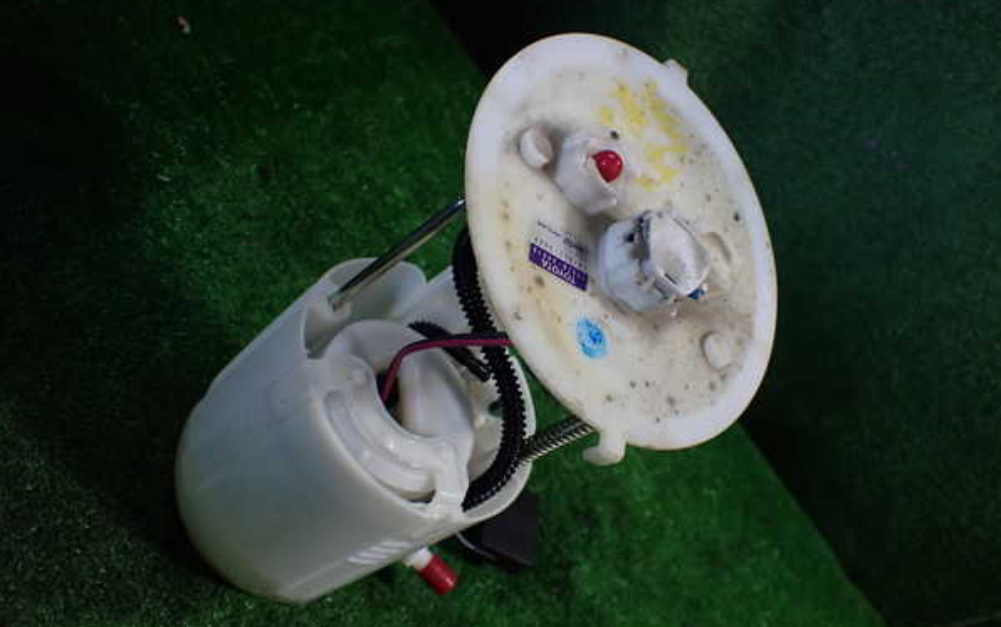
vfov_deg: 39.5
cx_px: 502
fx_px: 873
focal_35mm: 32
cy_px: 328
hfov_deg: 59.6
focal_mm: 5.4
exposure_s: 1/125
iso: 320
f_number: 2.3
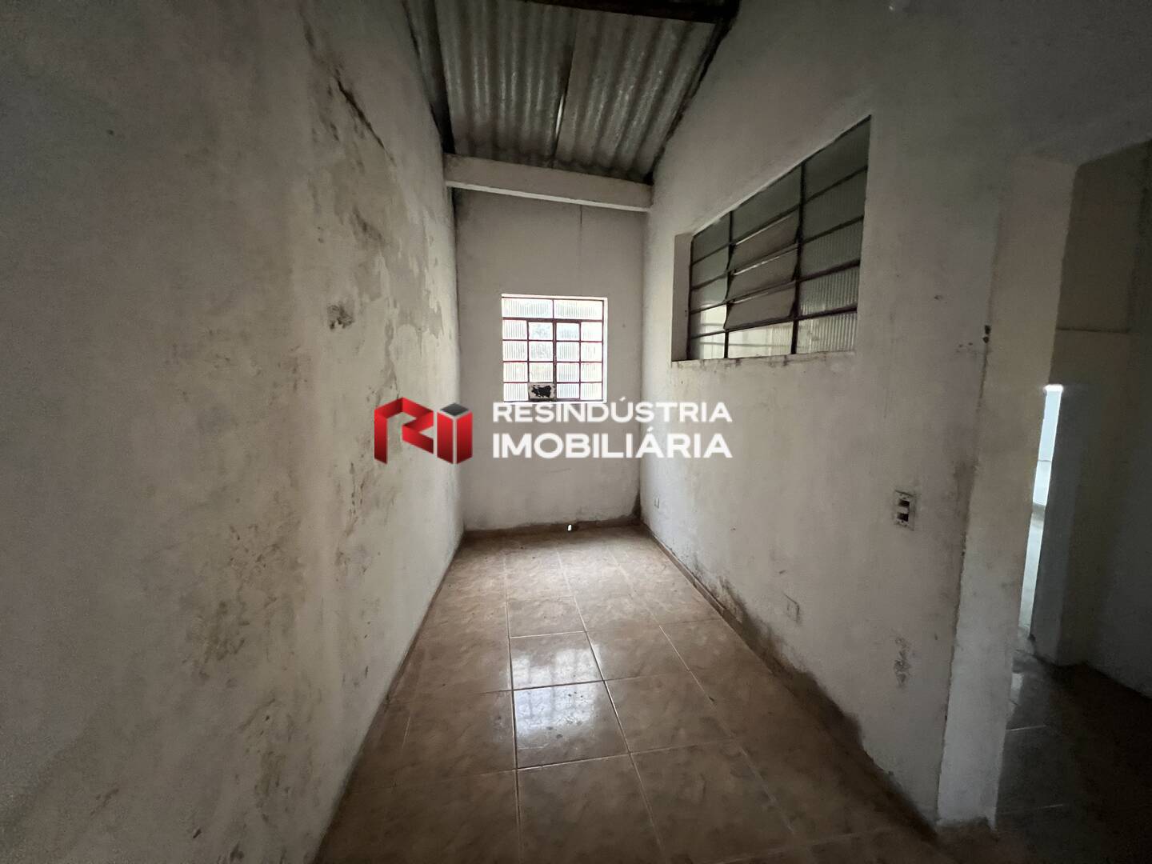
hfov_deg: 106.2
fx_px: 433
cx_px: 576
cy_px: 432
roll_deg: -0.5
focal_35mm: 13
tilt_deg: -6.0
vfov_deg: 89.9
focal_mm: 1.57
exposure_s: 1/60
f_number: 1.8
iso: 800
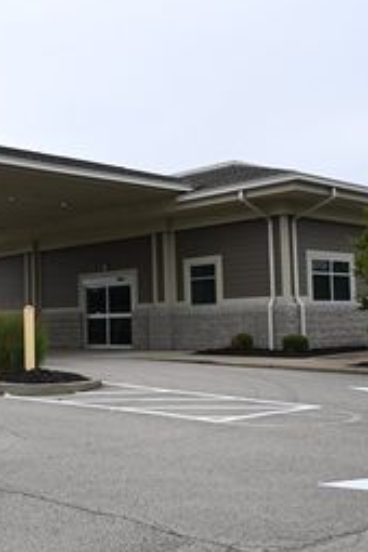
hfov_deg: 28.3
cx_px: 97
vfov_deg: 41.9
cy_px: 278
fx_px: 721
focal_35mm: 47
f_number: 4
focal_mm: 16
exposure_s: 1/640
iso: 200
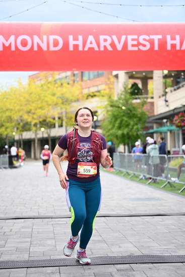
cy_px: 138
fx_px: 539
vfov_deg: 28.8
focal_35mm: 70
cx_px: 92
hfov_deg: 19.5
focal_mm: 70
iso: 640
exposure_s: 1/2000
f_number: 2.8
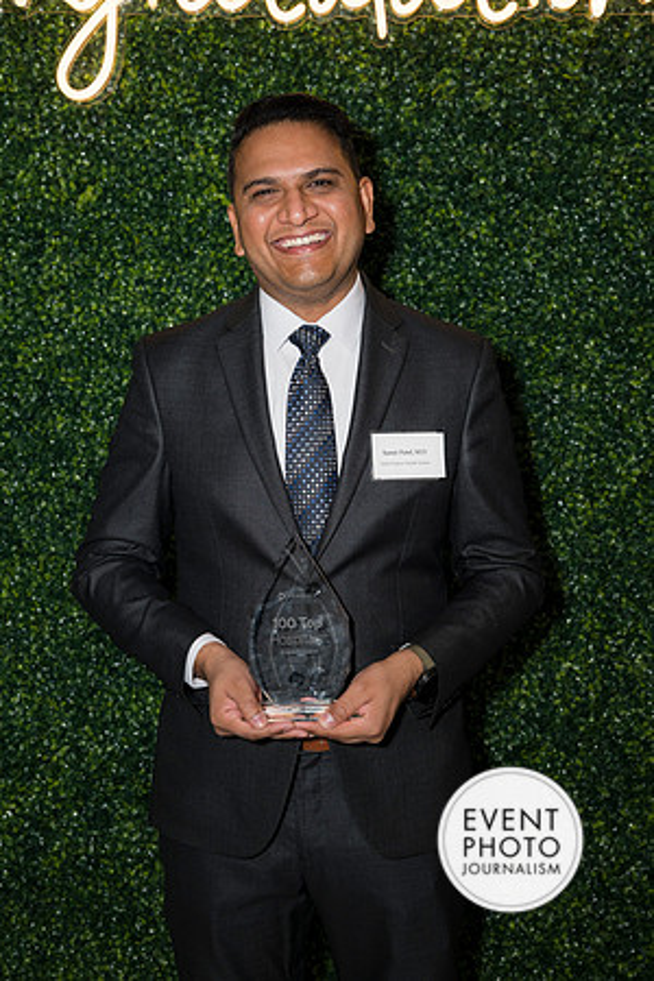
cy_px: 490
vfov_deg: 31.9
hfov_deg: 21.6
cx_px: 327
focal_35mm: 63
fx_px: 1717
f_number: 5
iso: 500
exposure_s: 1/160
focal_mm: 63
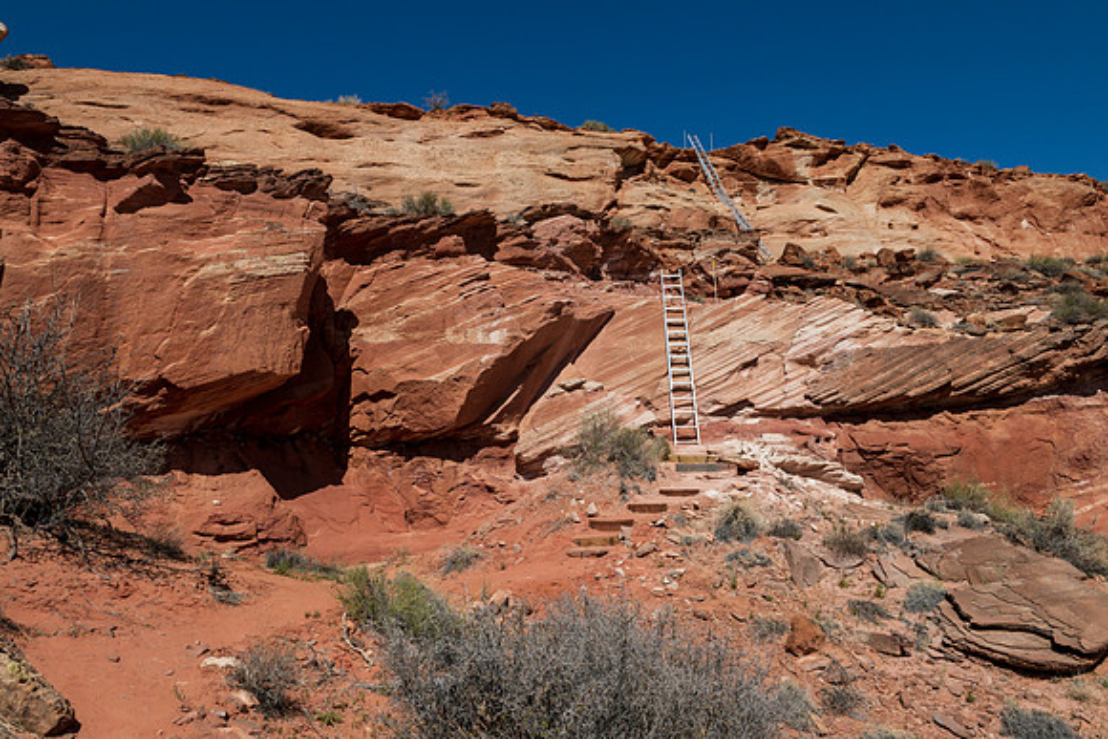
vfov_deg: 53.2
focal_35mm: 24
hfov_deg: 73.7
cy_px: 370
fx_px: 739
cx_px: 554
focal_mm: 24
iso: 400
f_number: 16
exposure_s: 1/500
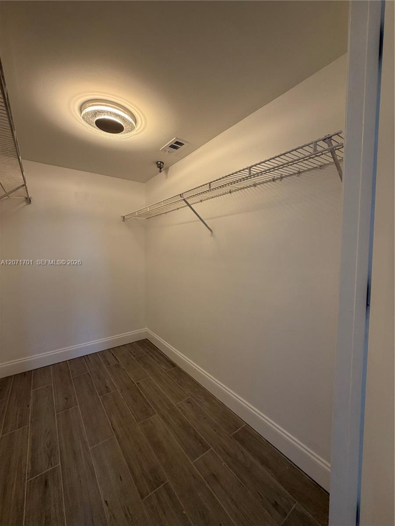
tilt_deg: -3.5
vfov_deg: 102.1
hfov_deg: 85.7
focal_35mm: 14
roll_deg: -1.7
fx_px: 213
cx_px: 198
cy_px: 263
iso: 125
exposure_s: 1/120
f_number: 2.2
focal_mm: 2.22
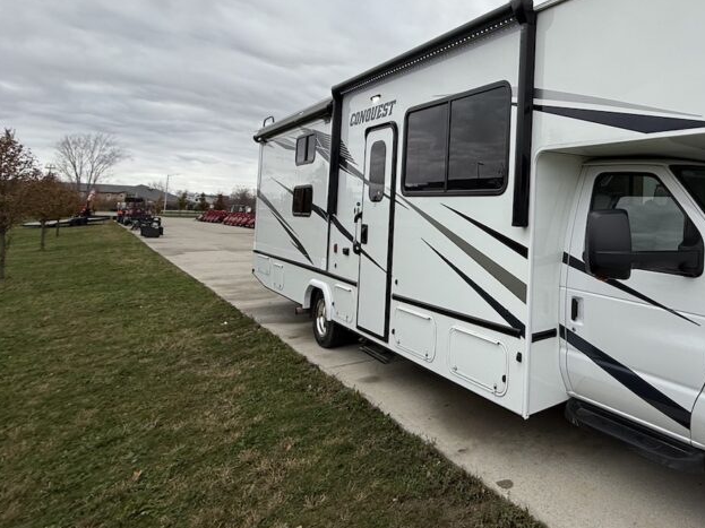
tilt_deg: +5.6
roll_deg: -1.5
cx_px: 575
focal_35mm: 23
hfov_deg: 66.4
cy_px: 192
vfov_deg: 58.0
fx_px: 468
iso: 50
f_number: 2.2
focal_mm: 2.22
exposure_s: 1/365
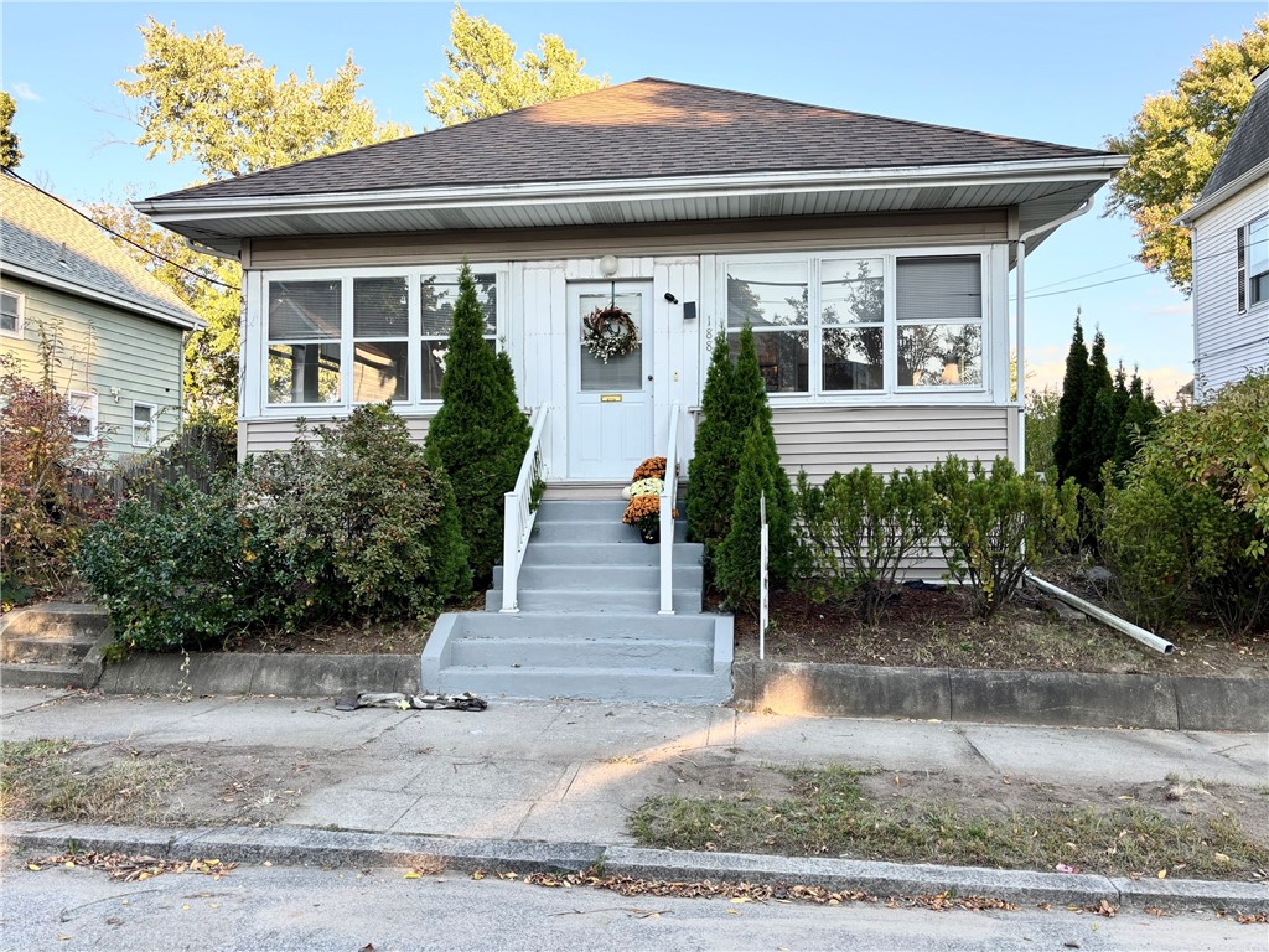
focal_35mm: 26
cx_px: 634
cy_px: 476
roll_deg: -0.4
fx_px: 953
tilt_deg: +1.4
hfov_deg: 67.3
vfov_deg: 53.1
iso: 64
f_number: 1.6
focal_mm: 5.96
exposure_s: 1/171
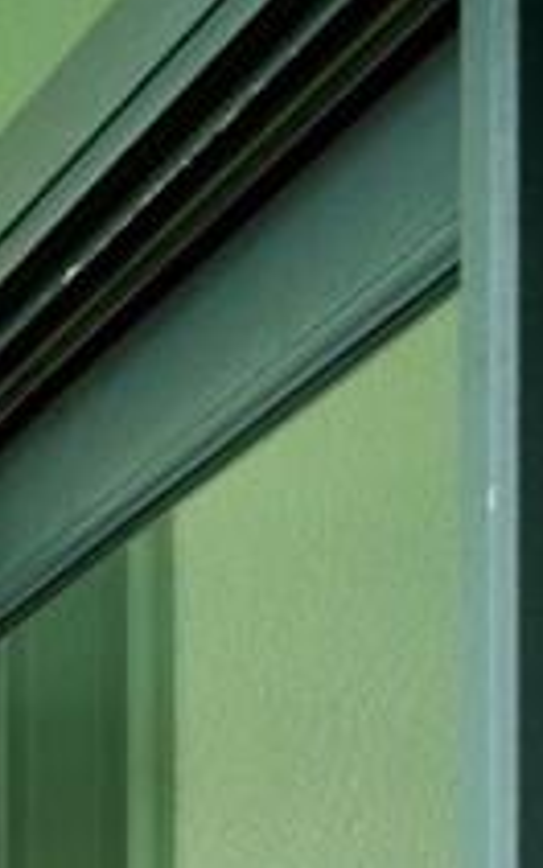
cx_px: -2374
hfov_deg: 5.9
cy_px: 1728
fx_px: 2745
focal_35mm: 116
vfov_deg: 14.8
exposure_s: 1/80
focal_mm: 15
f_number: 9
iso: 250
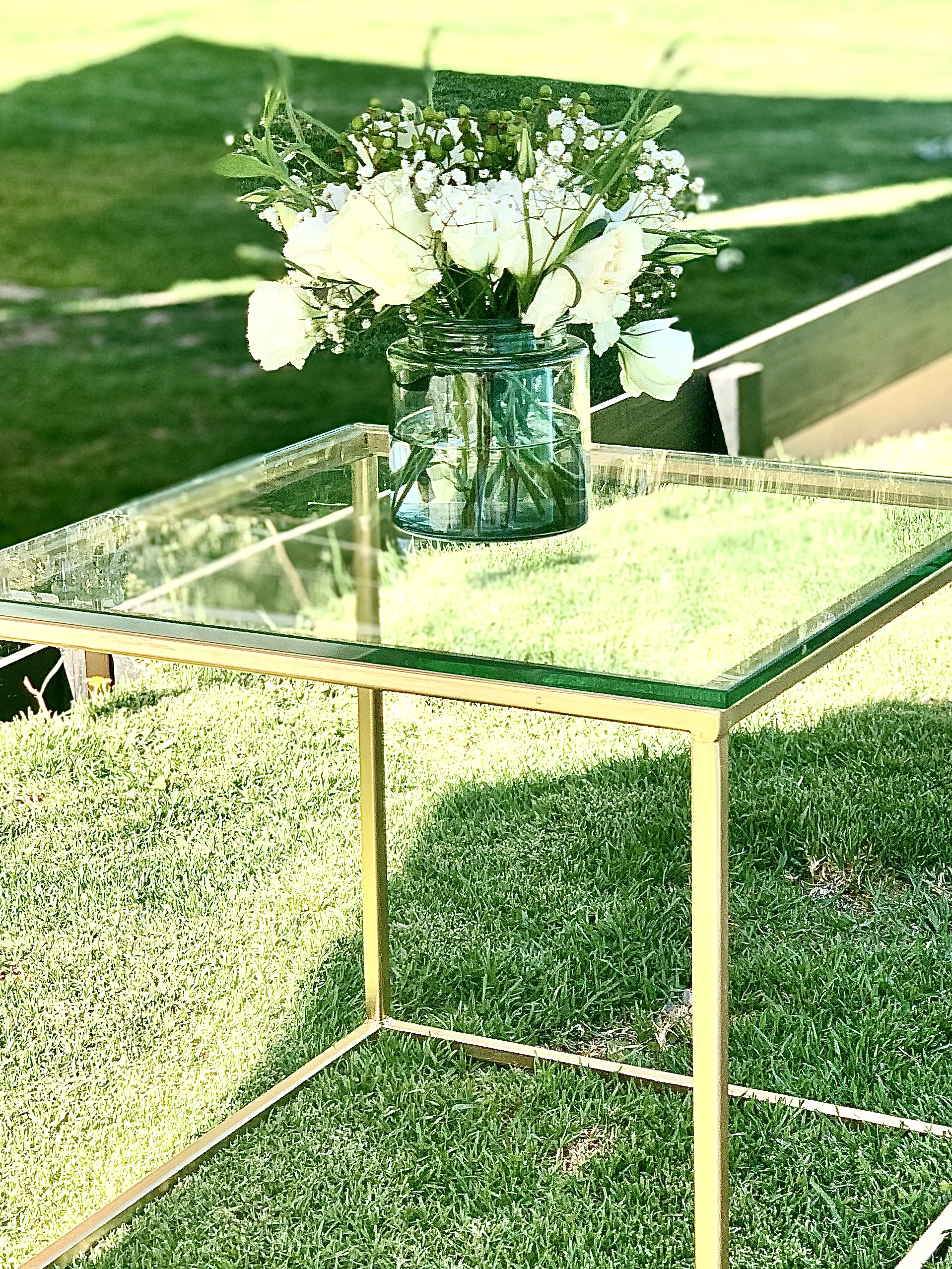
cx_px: 501
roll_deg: +0.9
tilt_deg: -18.5
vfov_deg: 23.8
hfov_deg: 18.0
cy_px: 688
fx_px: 3007
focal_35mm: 82
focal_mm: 6
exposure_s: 1/298
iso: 16
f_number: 2.4
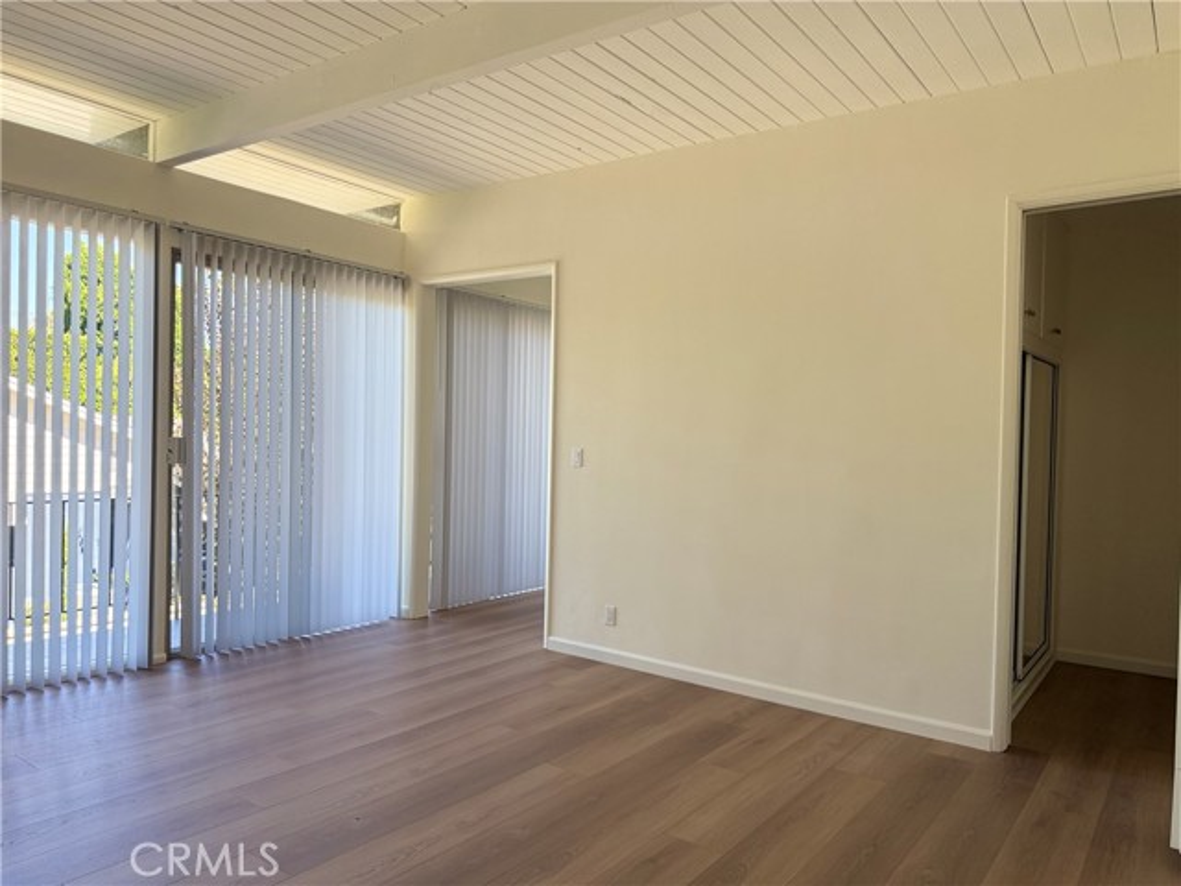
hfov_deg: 71.6
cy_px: 443
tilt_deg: +0.0
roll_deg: -1.5
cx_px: 590
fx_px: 819
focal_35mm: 24
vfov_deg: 56.8
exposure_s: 1/383
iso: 100
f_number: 1.78
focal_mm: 6.76
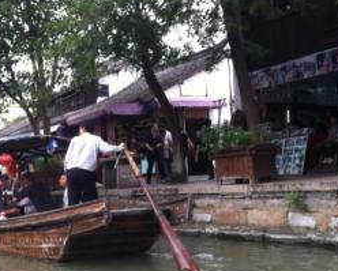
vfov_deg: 27.5
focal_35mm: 55
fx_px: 551
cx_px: 84
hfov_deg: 33.4
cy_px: 178
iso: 100
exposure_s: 1/60
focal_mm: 3.85
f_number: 2.8
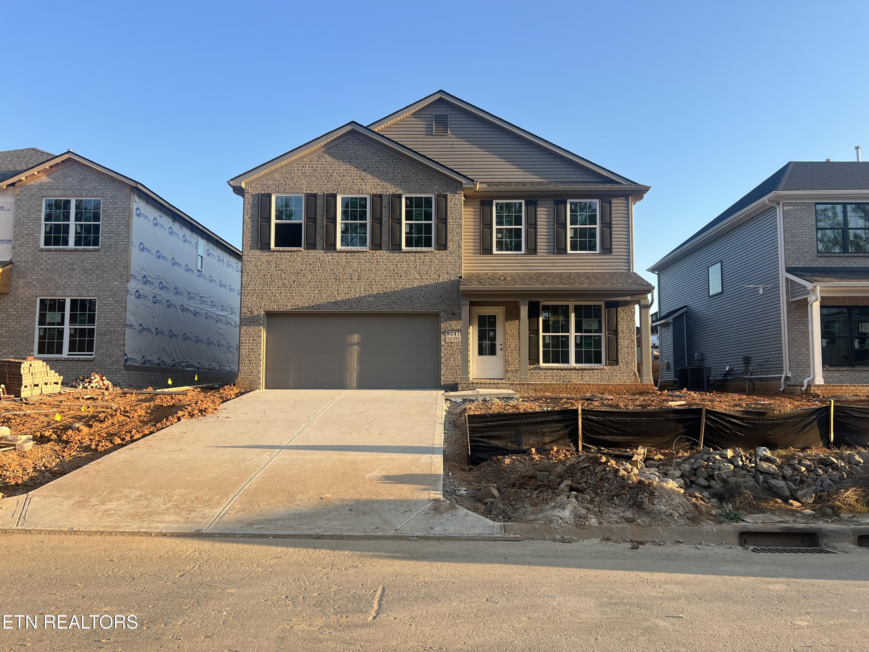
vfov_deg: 53.1
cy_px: 326
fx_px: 653
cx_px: 434
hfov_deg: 67.3
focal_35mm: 26
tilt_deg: +4.9
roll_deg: -0.9
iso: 50
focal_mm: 5.7
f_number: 1.5
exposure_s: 1/1000
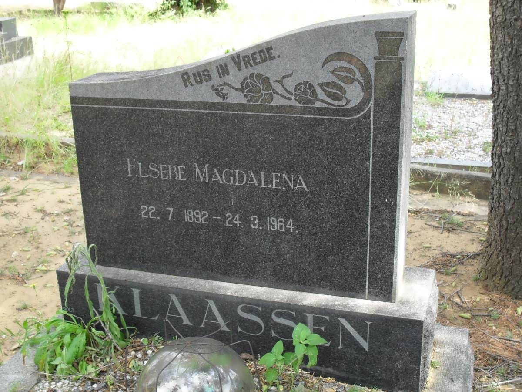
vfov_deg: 29.7
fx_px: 739
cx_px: 261
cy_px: 196
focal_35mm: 49
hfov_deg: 38.9
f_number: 3.9
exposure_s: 1/90
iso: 100
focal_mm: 8.7
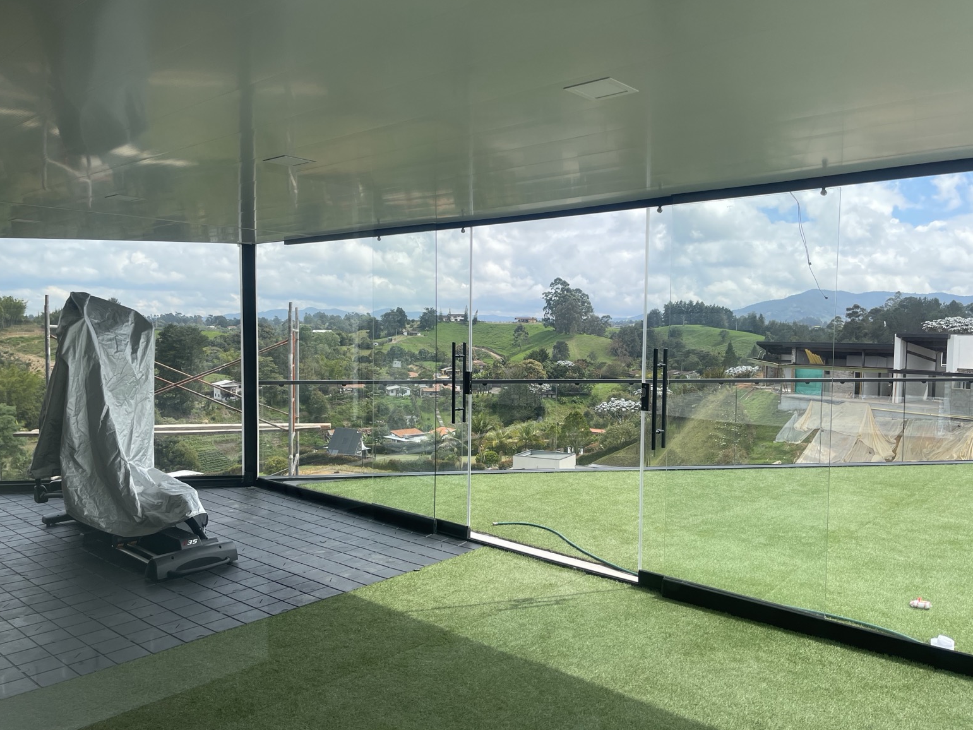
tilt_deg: -4.1
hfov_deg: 65.3
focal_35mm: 27
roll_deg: -0.1
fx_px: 759
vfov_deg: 51.4
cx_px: 488
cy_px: 370
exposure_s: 1/2083
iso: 32
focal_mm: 5.1
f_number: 1.6
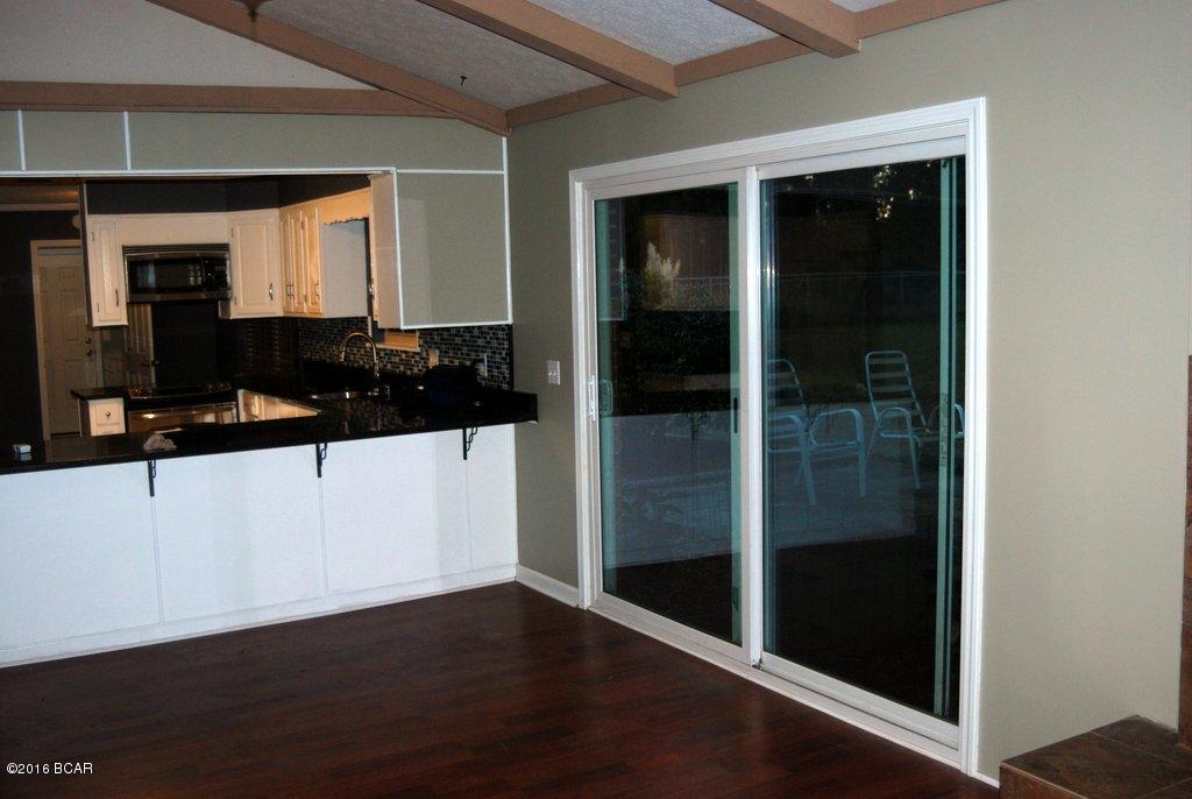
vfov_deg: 35.6
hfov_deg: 51.2
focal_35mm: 38
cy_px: 400
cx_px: 596
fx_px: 1243
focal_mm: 25
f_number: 3.3
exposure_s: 1/60
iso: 200
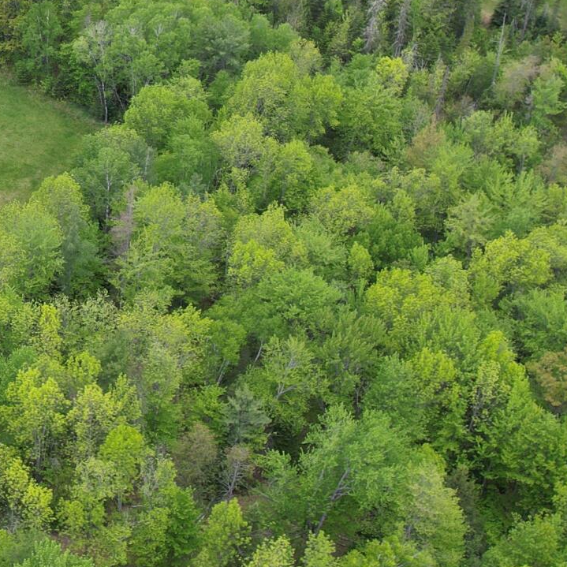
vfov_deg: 21.8
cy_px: 73
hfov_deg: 20.5
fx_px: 1445
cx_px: -147
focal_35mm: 78
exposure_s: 1/500
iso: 100
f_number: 2.8
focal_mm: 8.38
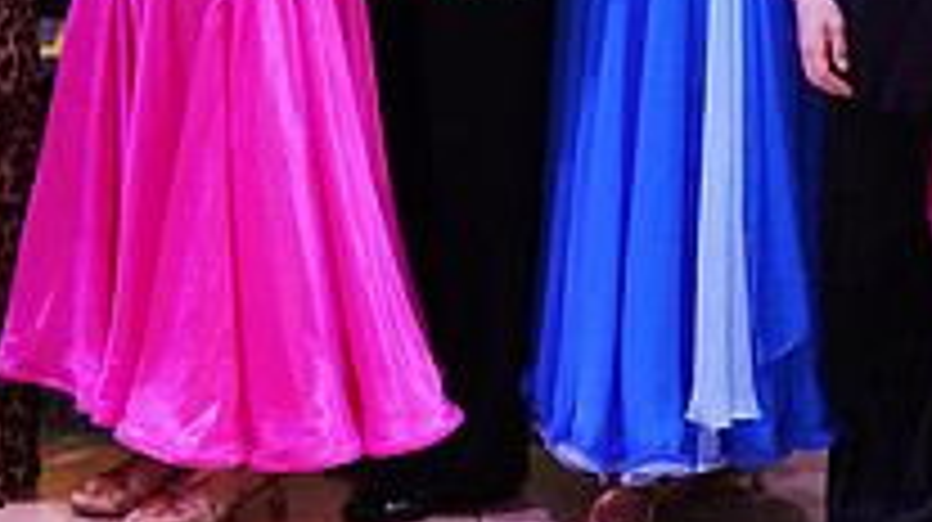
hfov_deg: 21.3
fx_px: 2469
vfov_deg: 11.6
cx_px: 333
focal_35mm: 100
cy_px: -241
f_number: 4.5
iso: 1600
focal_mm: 34
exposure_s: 1/160
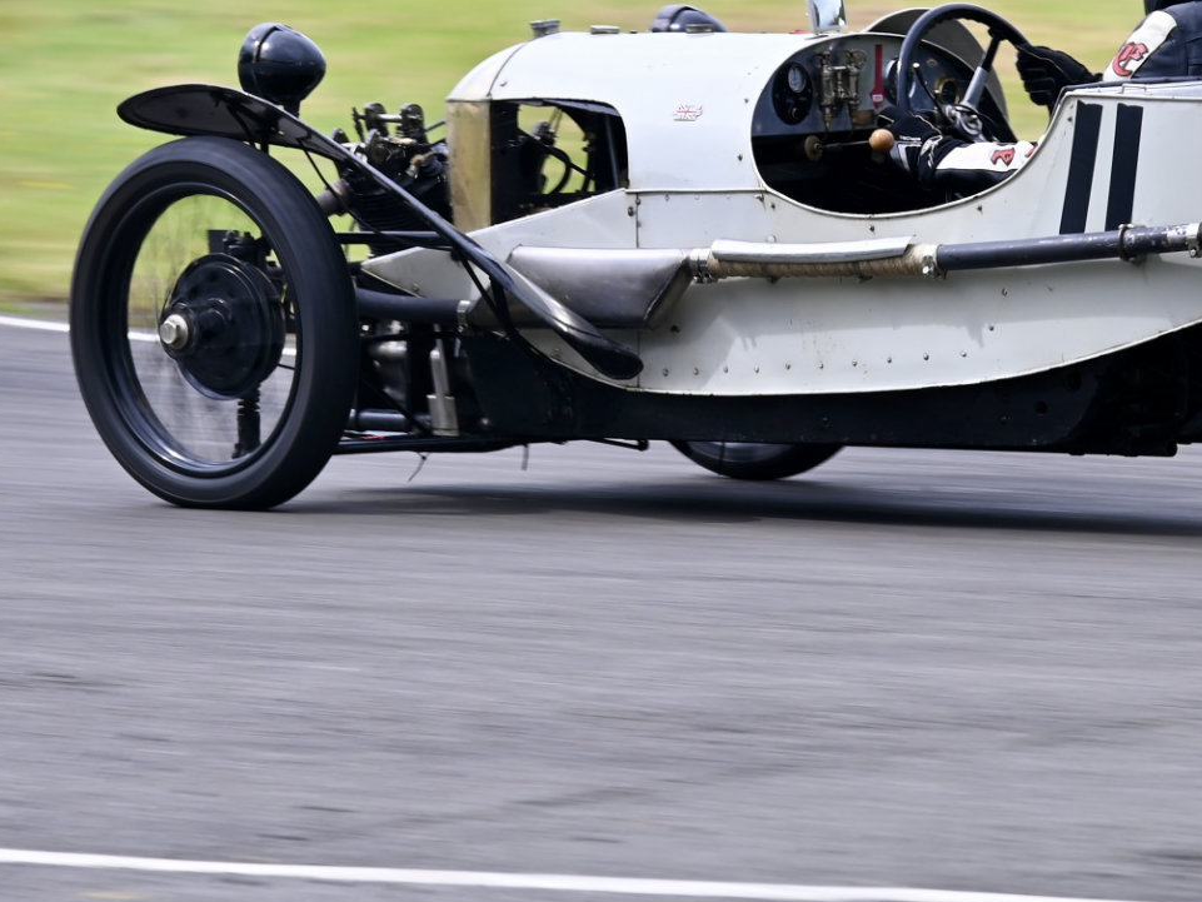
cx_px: 823
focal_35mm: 270
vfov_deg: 5.5
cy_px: 250
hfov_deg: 7.3
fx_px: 9377
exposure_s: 1/125
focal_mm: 135
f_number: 10
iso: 100
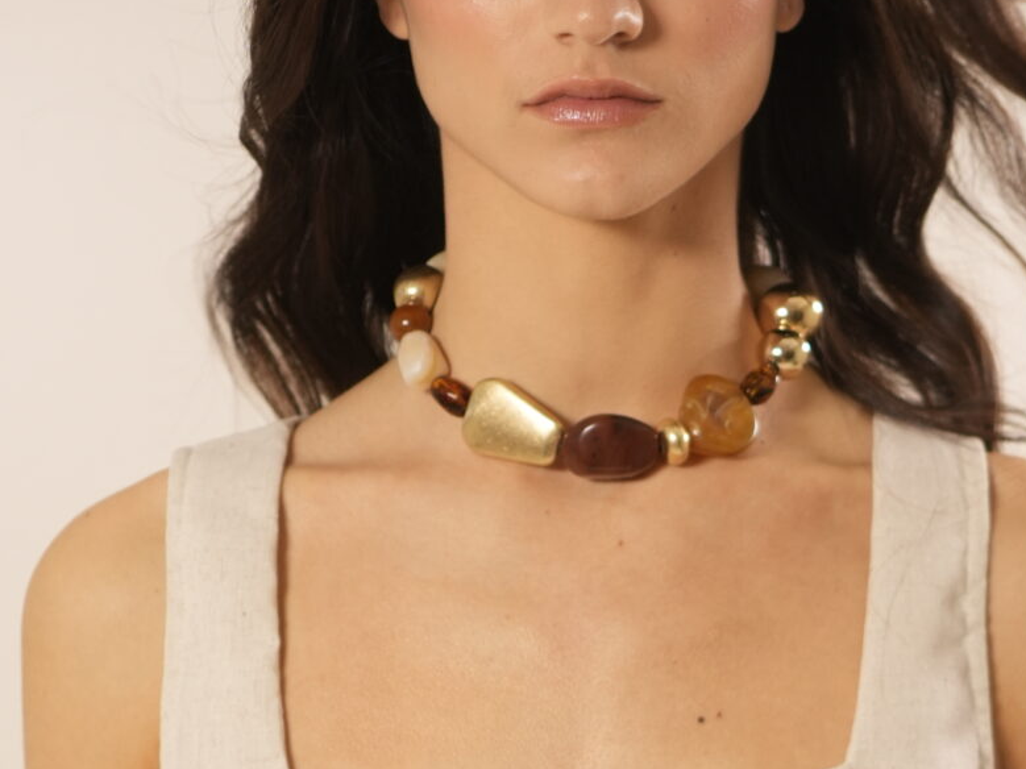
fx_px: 4682
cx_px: 671
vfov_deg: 9.3
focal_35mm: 158
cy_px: 898
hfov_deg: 12.5
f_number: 2.8
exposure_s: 1/100
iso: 500
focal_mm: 50
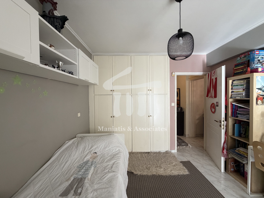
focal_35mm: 14
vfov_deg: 85.7
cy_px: 99
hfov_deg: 102.1
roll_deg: +0.7
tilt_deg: -1.9
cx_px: 132
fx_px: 107
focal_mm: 2.22
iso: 320
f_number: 2.2
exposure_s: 1/103
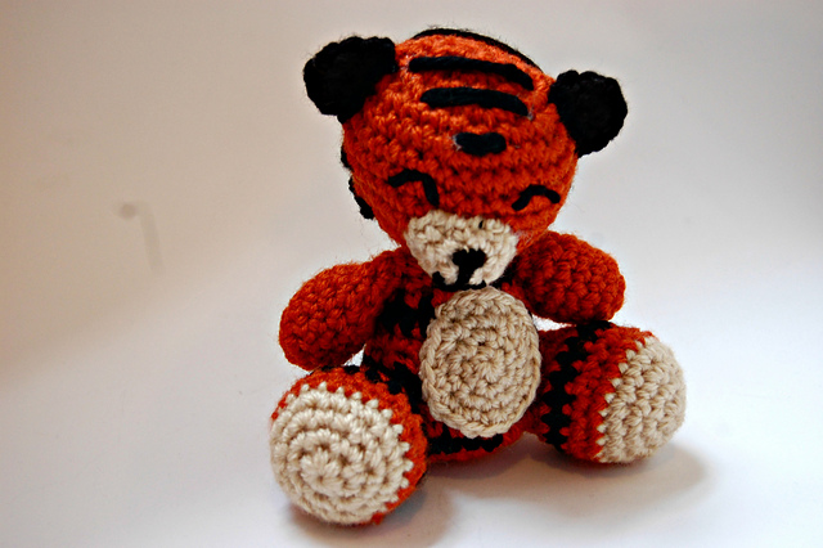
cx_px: 412
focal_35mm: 57
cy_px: 274
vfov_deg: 23.8
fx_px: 1302
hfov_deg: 35.1
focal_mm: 38
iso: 800
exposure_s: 1/20
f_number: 4.8
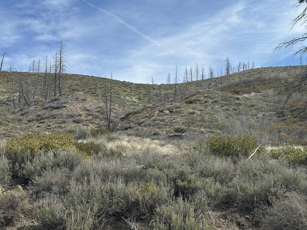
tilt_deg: +12.5
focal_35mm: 57
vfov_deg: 25.6
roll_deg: +0.6
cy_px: 101
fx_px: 505
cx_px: 152
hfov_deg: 33.8
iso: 64
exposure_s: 1/4367
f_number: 1.78
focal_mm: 6.86
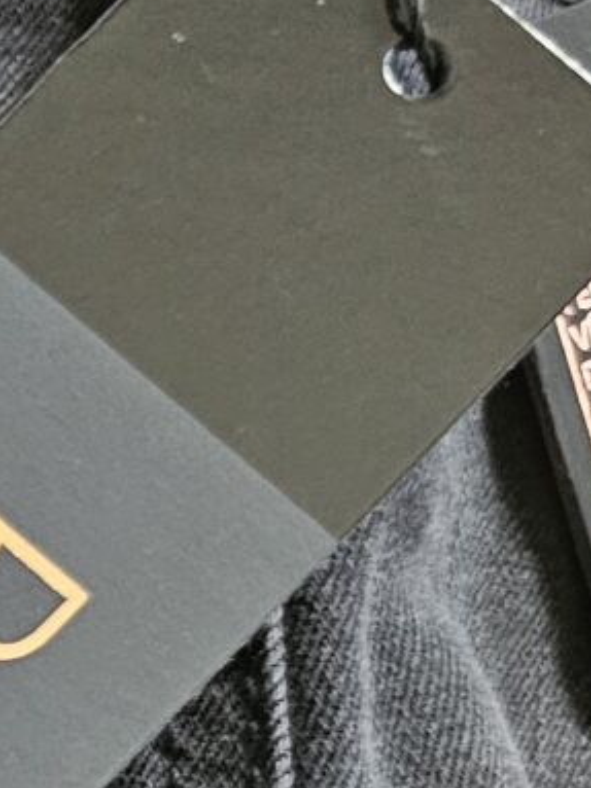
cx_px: -927
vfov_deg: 15.6
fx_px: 2802
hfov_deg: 10.1
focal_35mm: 123
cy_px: 856
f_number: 1.7
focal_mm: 6.3
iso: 800
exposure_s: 1/60
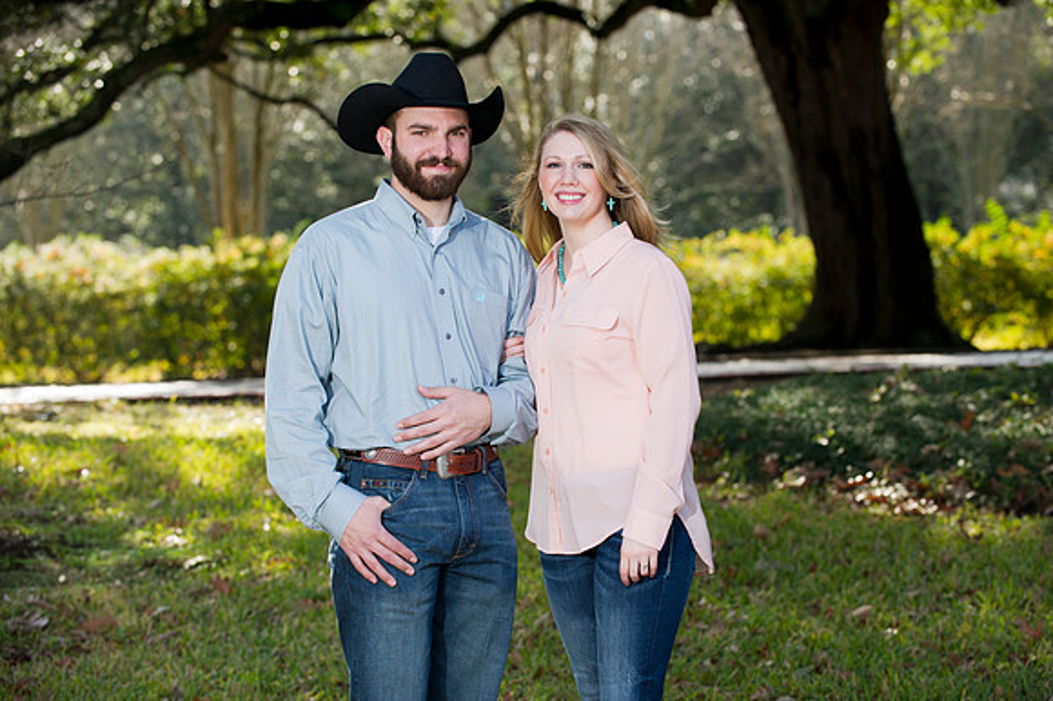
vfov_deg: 14.4
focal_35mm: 95
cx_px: 526
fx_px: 2777
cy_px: 350
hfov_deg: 21.5
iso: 250
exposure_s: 1/250
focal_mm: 95
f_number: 3.5
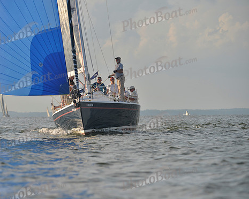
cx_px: 94
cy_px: 102
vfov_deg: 6.6
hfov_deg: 8.3
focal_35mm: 234
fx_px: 1724
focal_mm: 200
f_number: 4.5
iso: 280
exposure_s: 1/2000
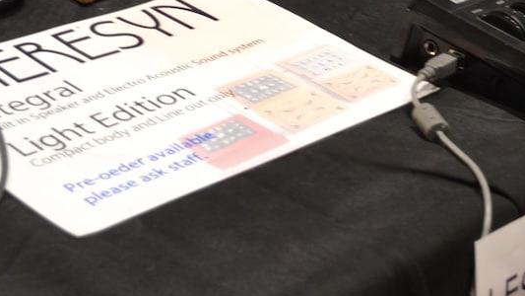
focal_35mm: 115
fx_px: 1601
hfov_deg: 18.6
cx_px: 257
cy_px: -156
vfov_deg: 10.2
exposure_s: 1/15
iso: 400
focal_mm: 26
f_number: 4.2
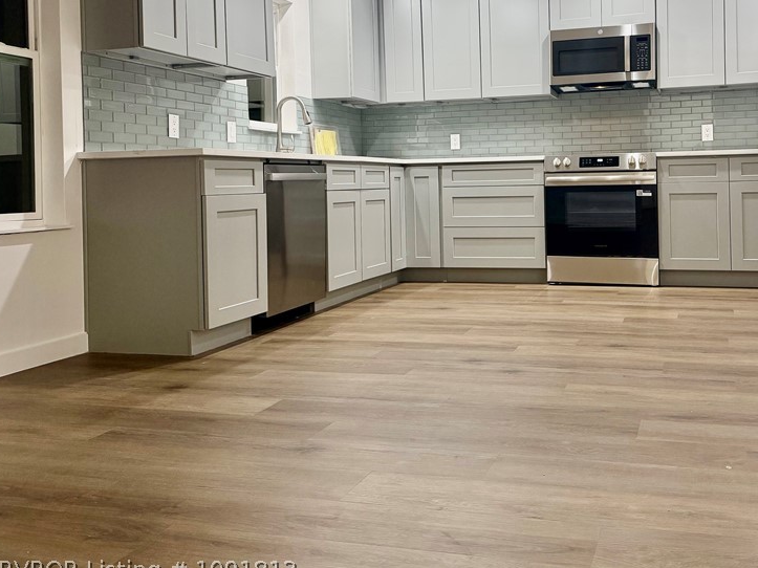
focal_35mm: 34
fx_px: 744
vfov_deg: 41.2
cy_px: 184
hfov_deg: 52.9
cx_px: 506
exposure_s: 1/120
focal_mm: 6.76
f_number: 1.78
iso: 320
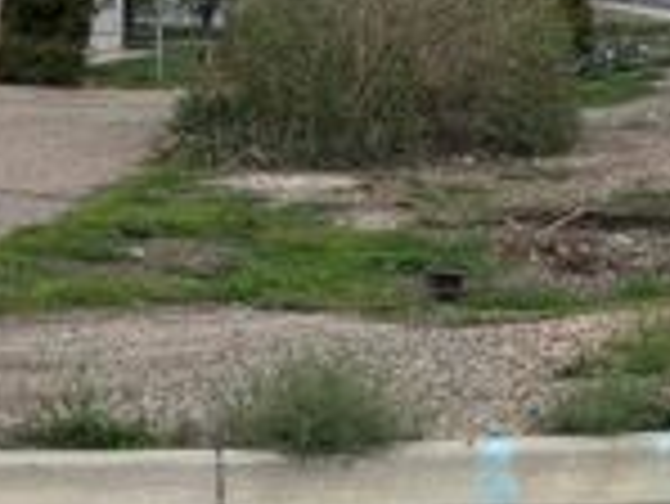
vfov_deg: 16.7
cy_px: 25
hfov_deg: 20.0
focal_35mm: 87
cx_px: -279
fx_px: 1685
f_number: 1.6
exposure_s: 1/4854
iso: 50
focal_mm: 5.96
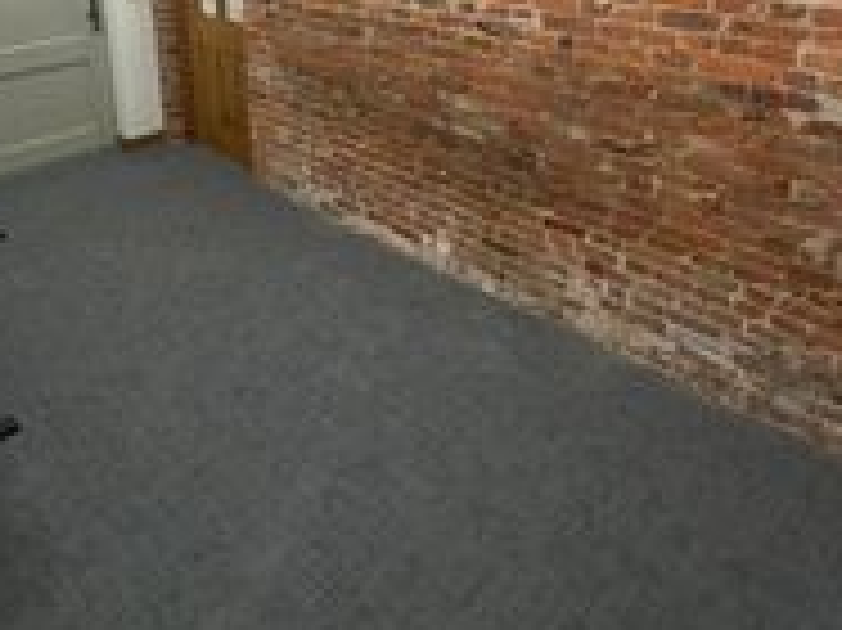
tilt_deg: -16.6
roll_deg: +0.6
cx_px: 374
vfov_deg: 43.7
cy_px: 94
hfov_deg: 59.8
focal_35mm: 30
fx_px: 729
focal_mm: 2.22
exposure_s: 1/100
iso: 160
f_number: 2.2
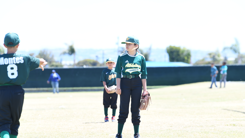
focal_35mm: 210
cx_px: 123
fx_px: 1364
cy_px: 77
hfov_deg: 10.3
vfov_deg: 5.8
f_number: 5
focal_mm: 200
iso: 160
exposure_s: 1/250
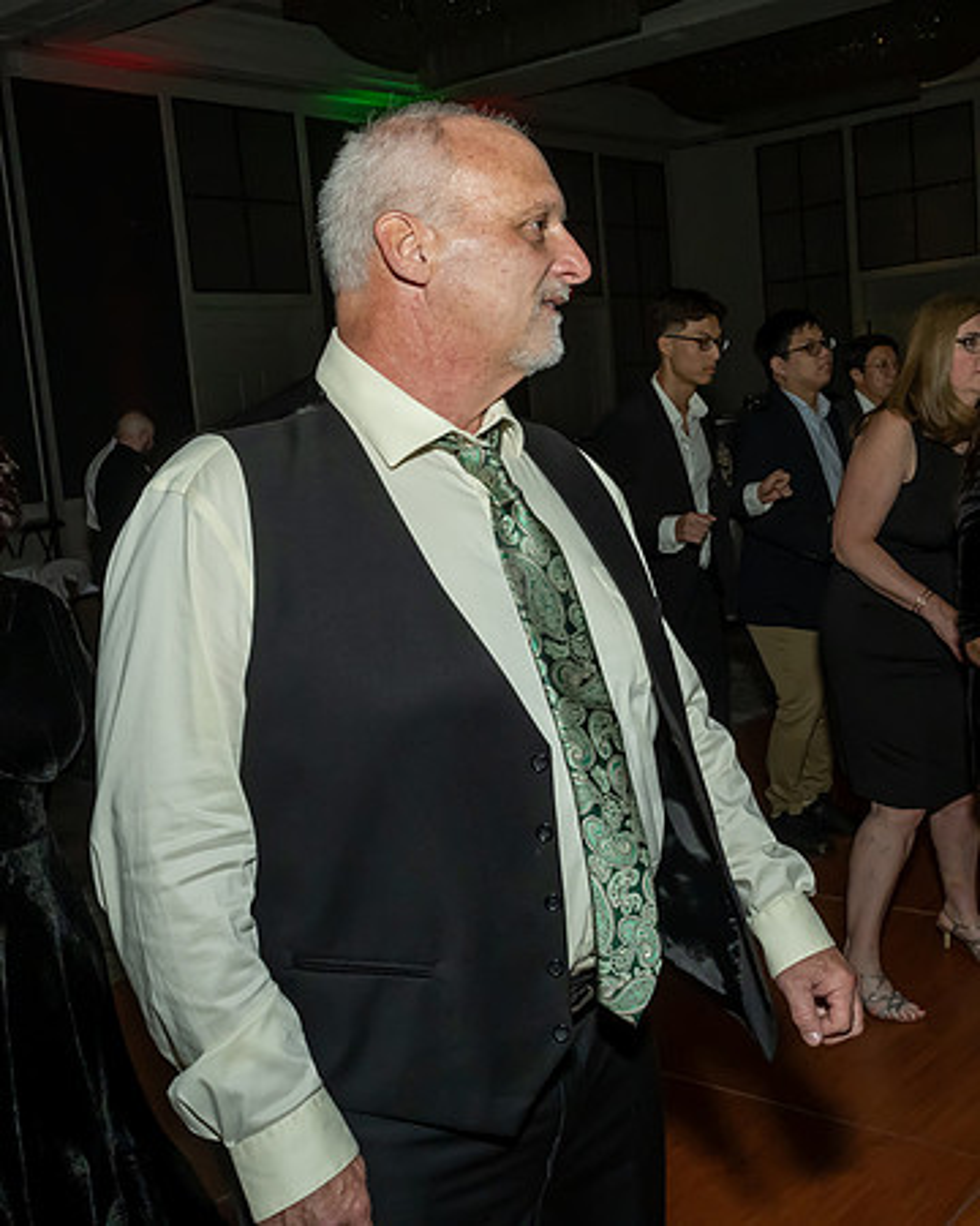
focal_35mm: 39
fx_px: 1410
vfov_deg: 46.9
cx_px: 534
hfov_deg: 38.3
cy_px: 599
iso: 1000
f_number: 8
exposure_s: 1/250
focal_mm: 18
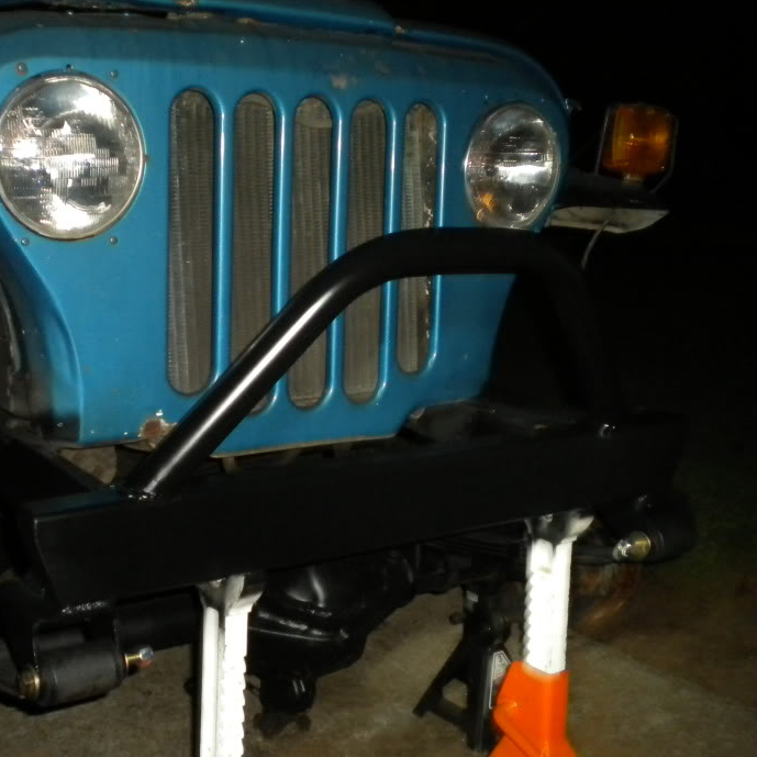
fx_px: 1138
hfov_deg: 36.5
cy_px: 370
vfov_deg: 36.8
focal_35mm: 46
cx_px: 260
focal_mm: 6.3
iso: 400
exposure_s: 1/30
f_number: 3.1
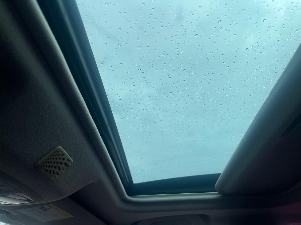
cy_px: 112
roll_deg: +0.5
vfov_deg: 53.1
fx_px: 226
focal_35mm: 26
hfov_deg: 67.3
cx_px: 150
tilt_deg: +31.7
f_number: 1.6
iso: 50
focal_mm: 5.1
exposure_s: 1/1175
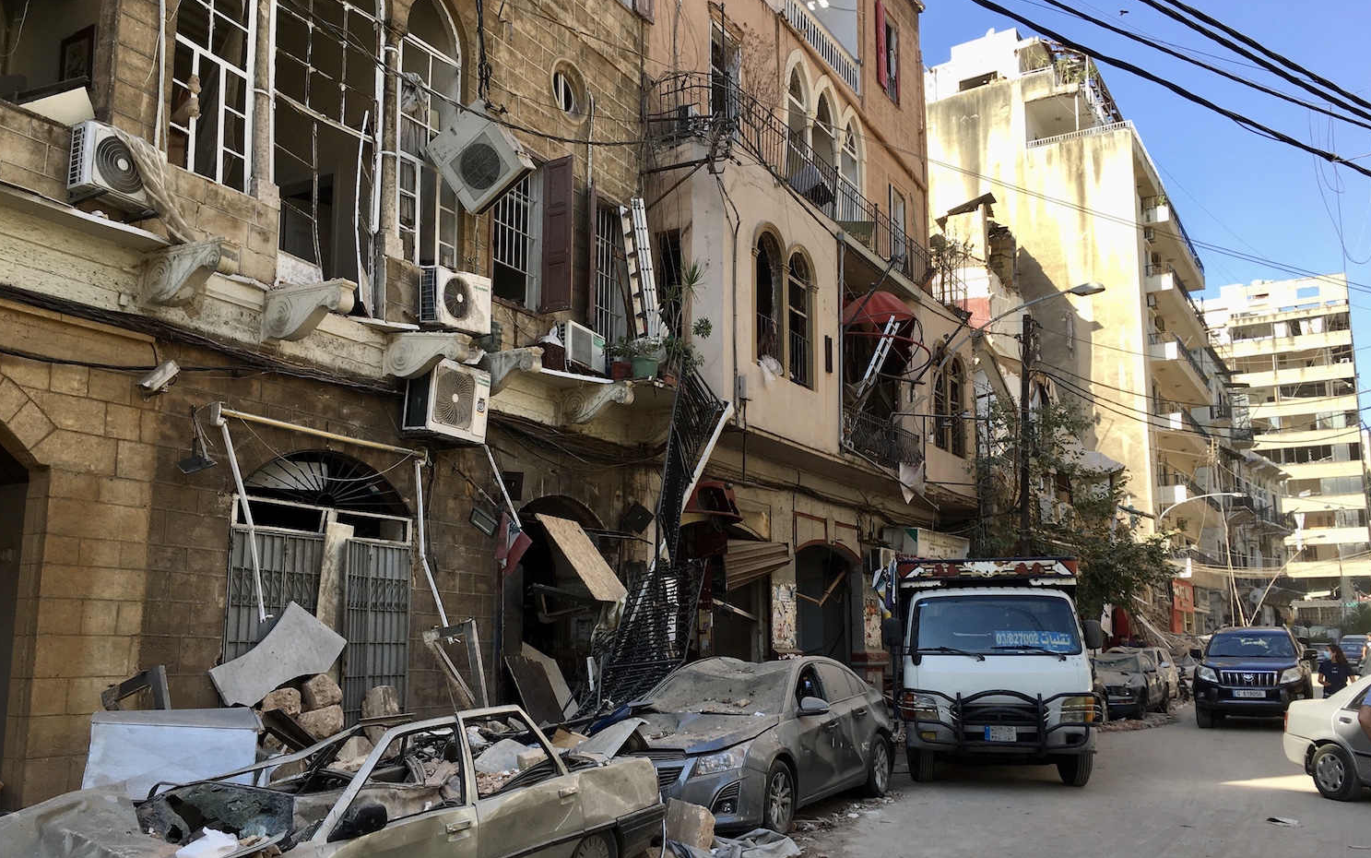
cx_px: 688
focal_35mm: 31
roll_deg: +0.4
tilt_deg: +9.7
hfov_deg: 61.2
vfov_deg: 40.6
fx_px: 1159
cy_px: 471
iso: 25
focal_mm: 4.15
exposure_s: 1/432
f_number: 2.2
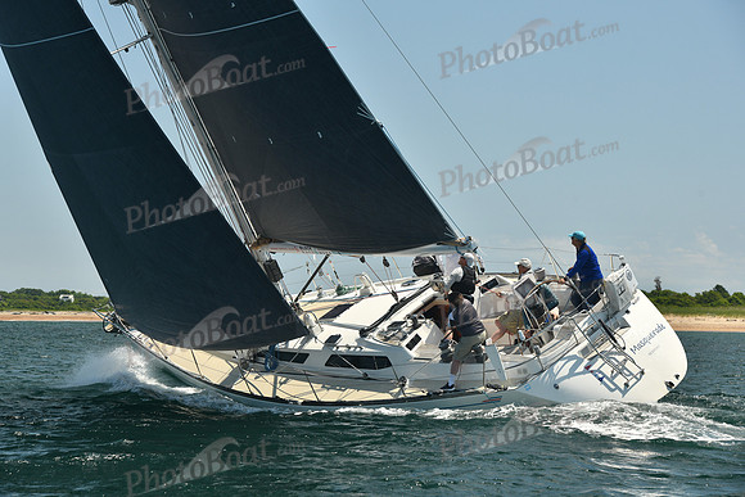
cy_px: 248
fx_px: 2277
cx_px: 372
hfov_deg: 18.6
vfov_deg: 12.5
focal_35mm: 110
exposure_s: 1/640
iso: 320
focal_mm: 110
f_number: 7.1
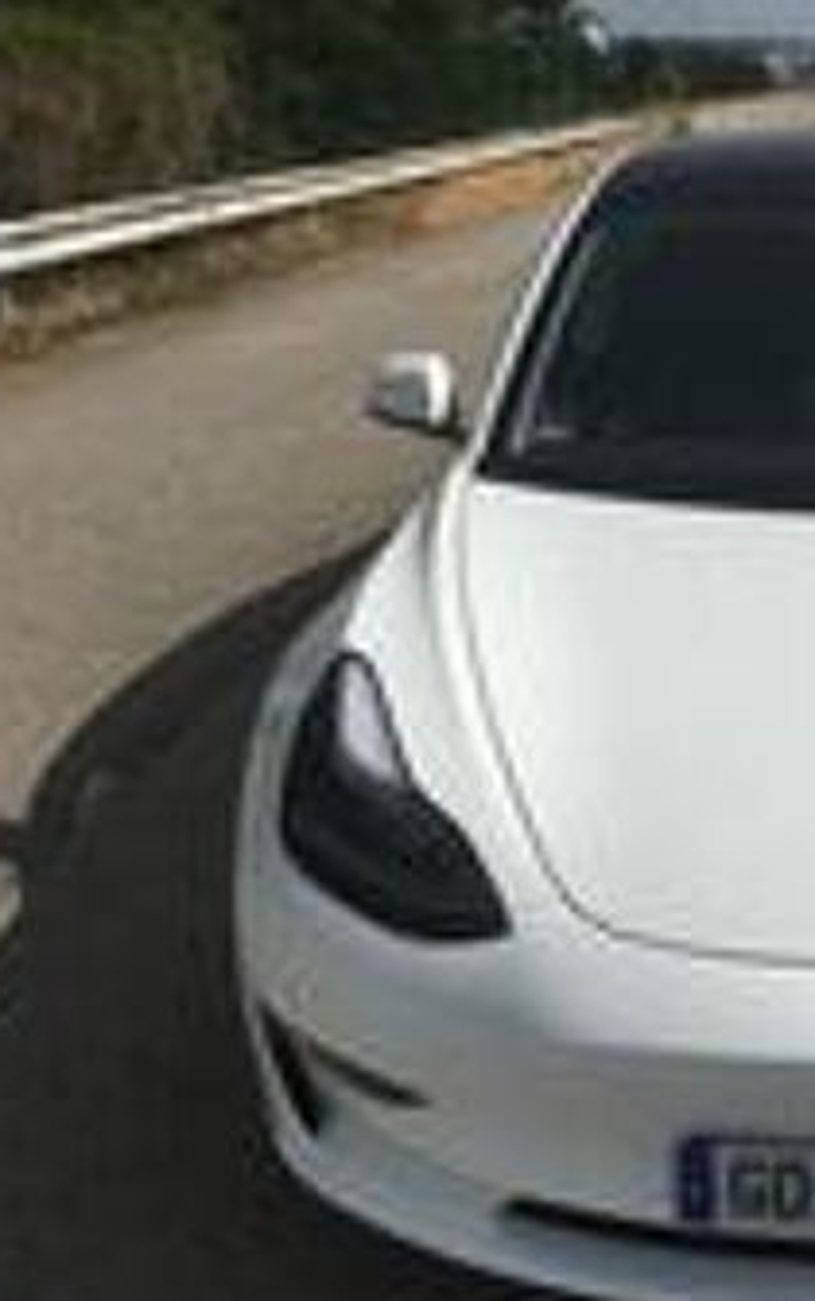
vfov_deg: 45.2
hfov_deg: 27.1
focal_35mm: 44
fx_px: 1560
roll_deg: +2.4
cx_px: 877
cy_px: 680
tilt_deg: -19.3
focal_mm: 4.15
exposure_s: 1/5495
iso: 25
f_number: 2.2
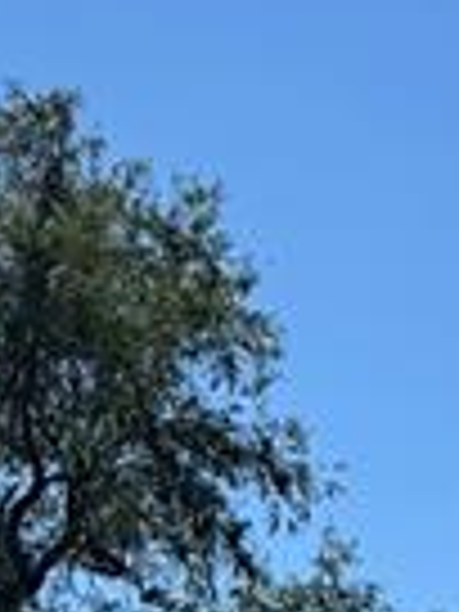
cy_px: 1094
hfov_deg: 10.2
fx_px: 2404
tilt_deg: +1.4
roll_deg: -0.1
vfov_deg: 13.1
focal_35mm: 136
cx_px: 873
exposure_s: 1/5814
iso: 80
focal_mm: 6.76
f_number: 1.78
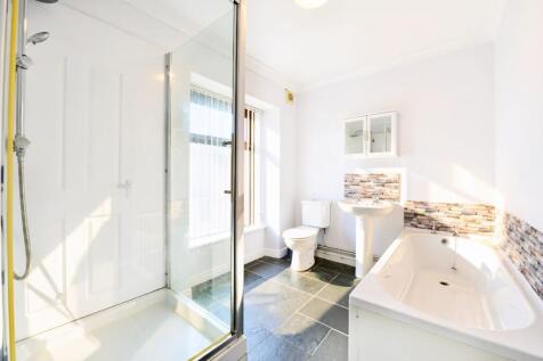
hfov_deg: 104.3
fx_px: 211
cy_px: 180
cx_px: 272
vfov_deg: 81.2
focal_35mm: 14
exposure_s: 1/15
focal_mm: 14
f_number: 8
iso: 160
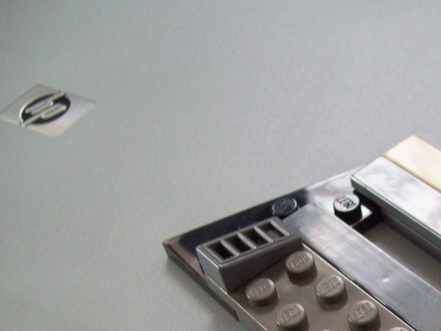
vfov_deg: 20.5
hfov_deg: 26.6
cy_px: 306
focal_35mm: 70
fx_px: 892
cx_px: 418
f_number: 2.7
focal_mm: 6
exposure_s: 1/18.9
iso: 160
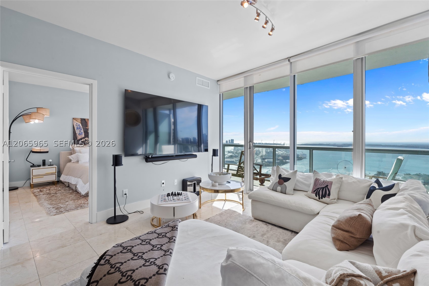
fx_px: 197
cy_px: 143
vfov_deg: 72.0
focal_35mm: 16
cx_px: 214
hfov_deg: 95.0
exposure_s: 1/15
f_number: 14
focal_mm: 16.5
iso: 250
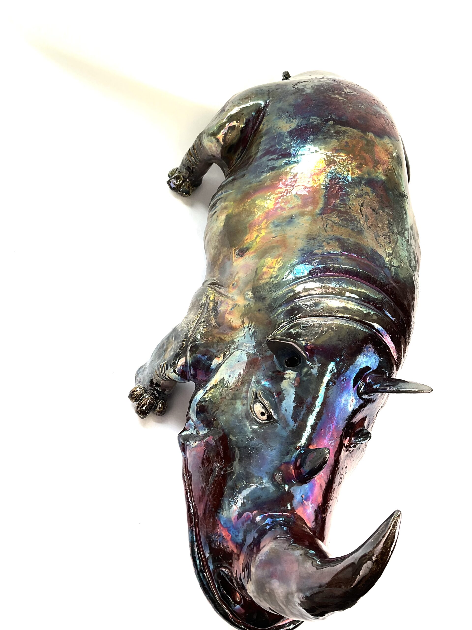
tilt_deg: -57.9
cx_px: 236
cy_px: 315
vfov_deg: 61.7
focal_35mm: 29
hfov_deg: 48.2
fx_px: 527
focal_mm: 3
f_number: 1.8
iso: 16
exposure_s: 1/136
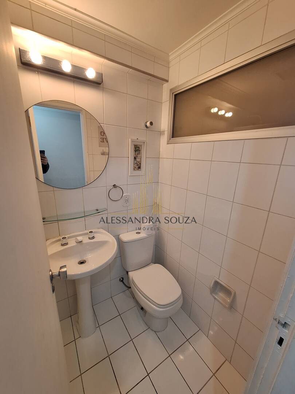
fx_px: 148
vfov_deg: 106.2
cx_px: 148
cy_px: 197
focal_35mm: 13
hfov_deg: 89.9
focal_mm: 1.74
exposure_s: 1/40
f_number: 2.2
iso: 125
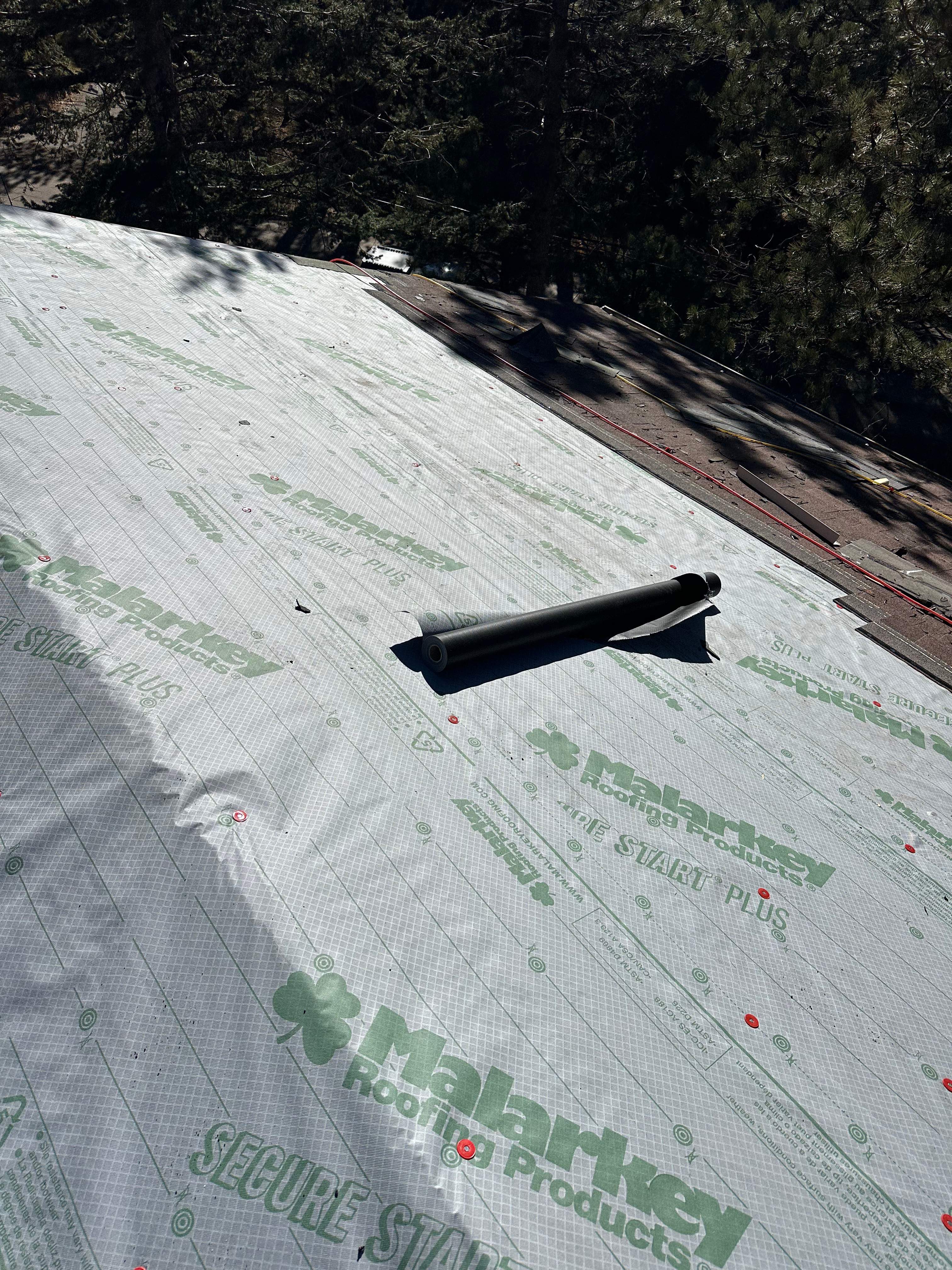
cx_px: 476
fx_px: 880
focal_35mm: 24
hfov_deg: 56.8
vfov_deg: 71.6
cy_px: 635
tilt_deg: -48.4
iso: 80
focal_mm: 6.86
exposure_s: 1/9709
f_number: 1.78
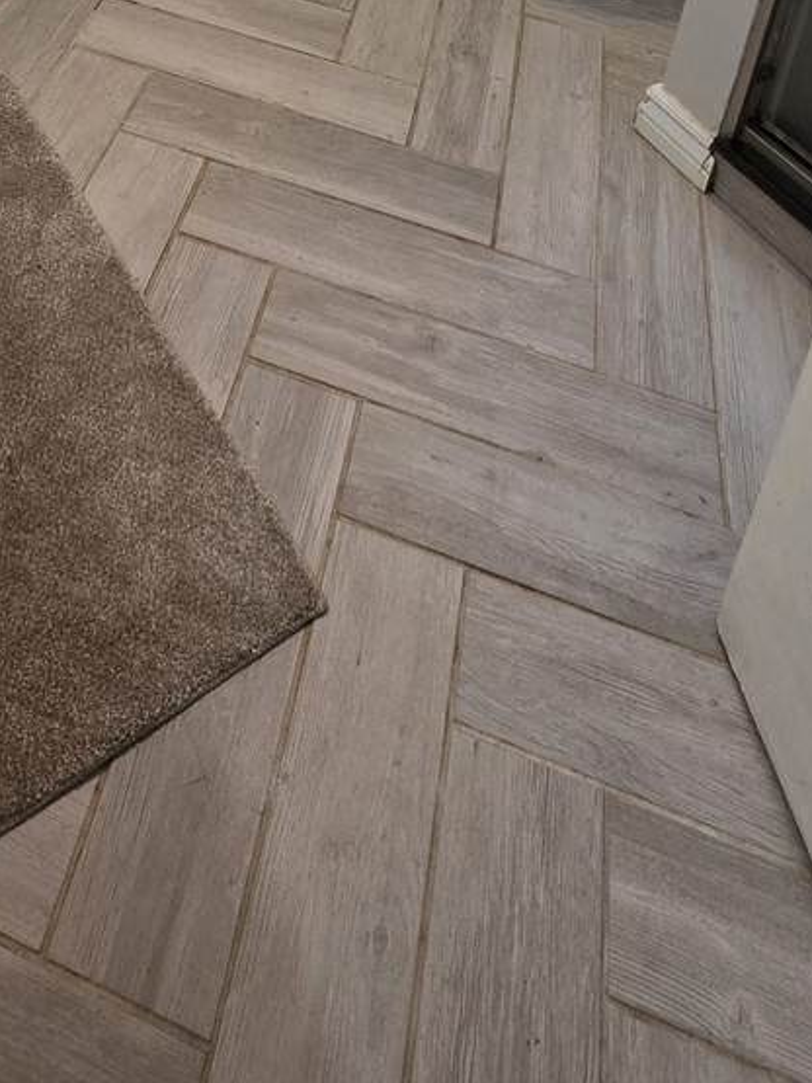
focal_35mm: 36
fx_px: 1126
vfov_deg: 33.8
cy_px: -381
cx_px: 230
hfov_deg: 38.9
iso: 160
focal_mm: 2.2
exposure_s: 1/120
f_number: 1.9
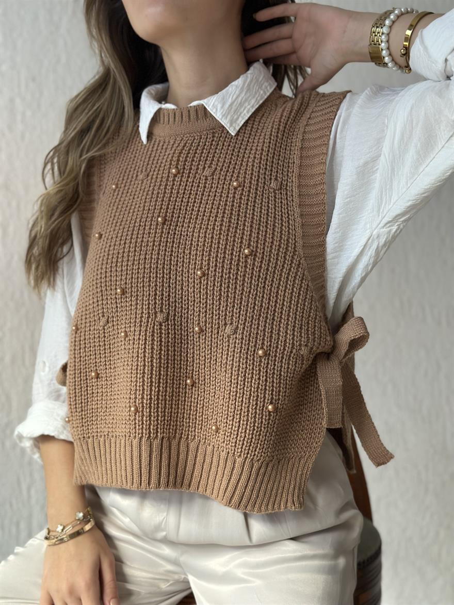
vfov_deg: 39.7
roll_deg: +0.7
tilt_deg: -2.3
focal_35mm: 48
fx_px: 839
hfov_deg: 30.3
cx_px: 227
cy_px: 302
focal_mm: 6.86
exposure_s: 1/60
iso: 250
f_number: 1.78
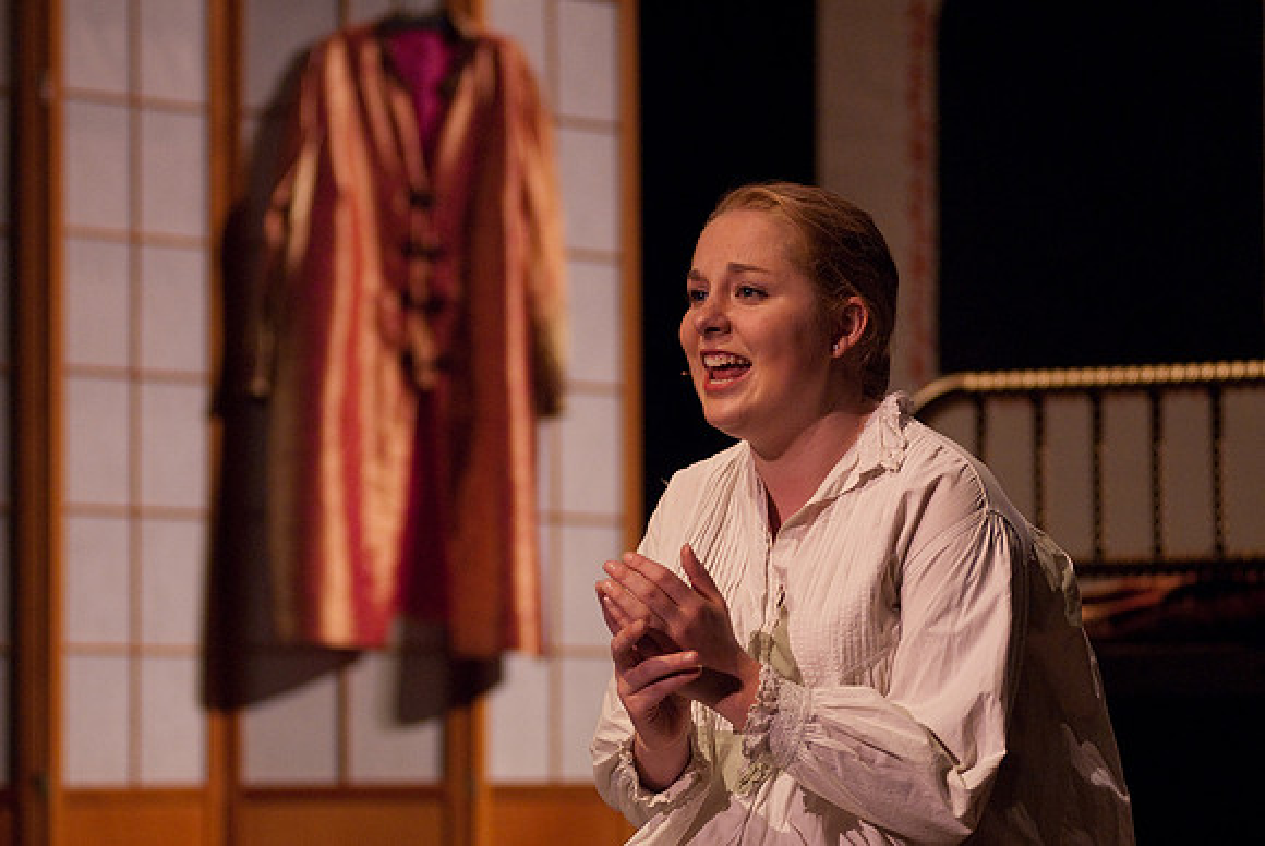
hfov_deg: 13.7
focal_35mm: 150
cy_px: 423
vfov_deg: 9.2
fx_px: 5276
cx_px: 632
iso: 1000
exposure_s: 1/80
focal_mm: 100
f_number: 2.8
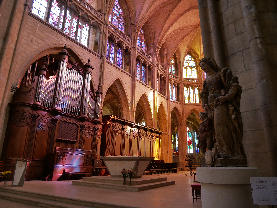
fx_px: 192
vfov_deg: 56.9
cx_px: 138
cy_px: 104
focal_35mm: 24
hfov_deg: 71.6
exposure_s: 1/60
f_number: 3.5
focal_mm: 12
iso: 500
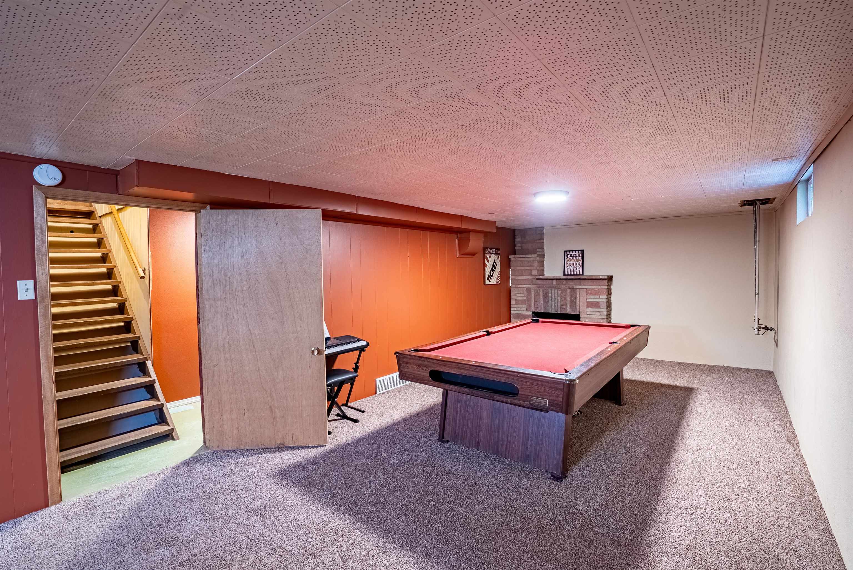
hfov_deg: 96.7
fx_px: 379
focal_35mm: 16
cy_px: 285
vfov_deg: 73.8
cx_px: 426
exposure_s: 1/15
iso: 400
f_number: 8
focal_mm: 16
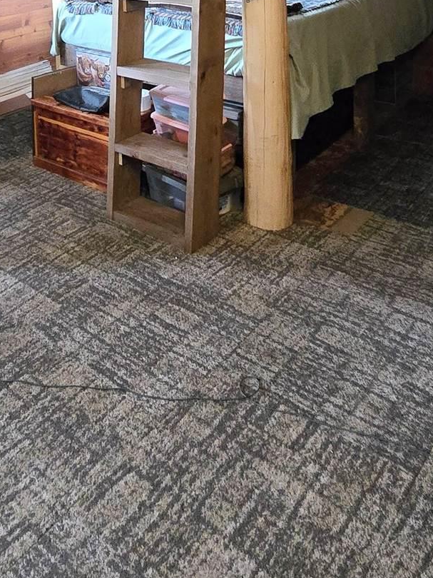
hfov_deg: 38.2
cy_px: -54
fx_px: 617
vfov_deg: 40.7
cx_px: 145
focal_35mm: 37
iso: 1250
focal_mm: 2.2
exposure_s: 1/60
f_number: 2.2
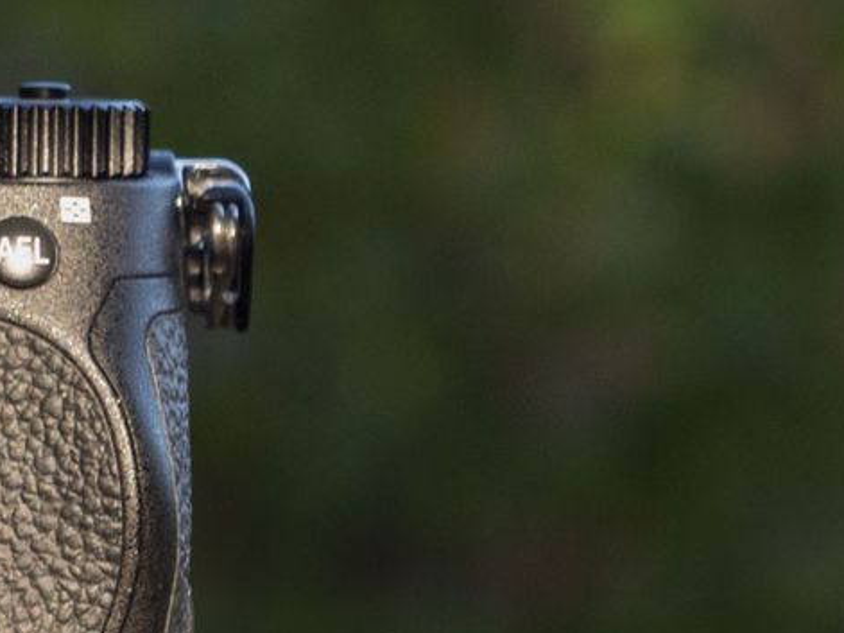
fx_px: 12627
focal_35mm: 518
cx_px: -769
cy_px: 685
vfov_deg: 2.9
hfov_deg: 3.8
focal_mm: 56
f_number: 5.6
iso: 400
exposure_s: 1/160
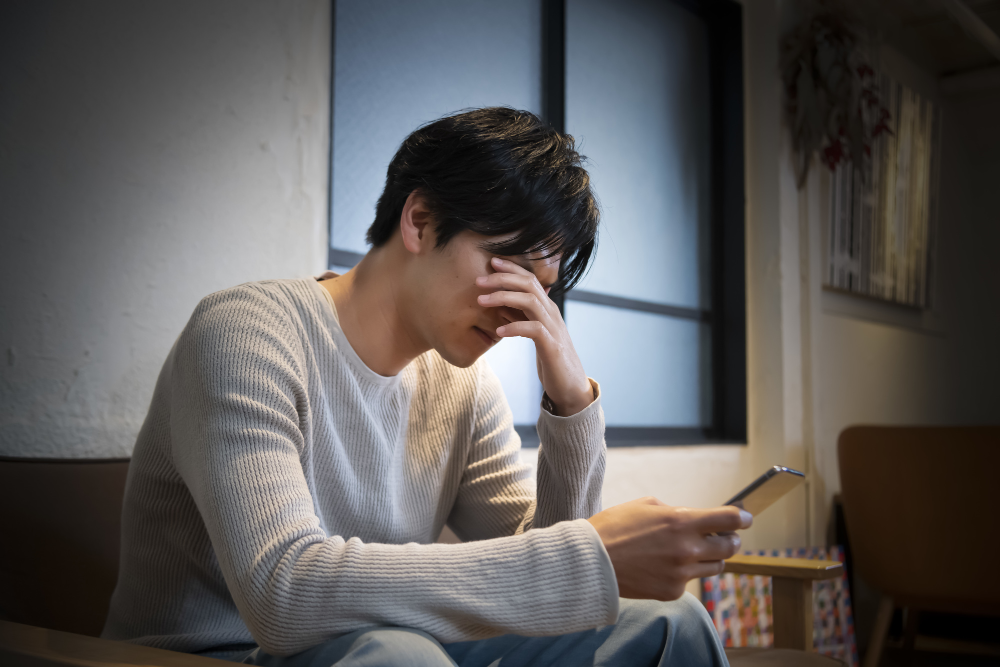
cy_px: 334
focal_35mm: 44
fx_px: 1222
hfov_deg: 44.5
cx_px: 500
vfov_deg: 30.5
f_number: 4
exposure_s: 1/160
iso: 1250
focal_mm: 44
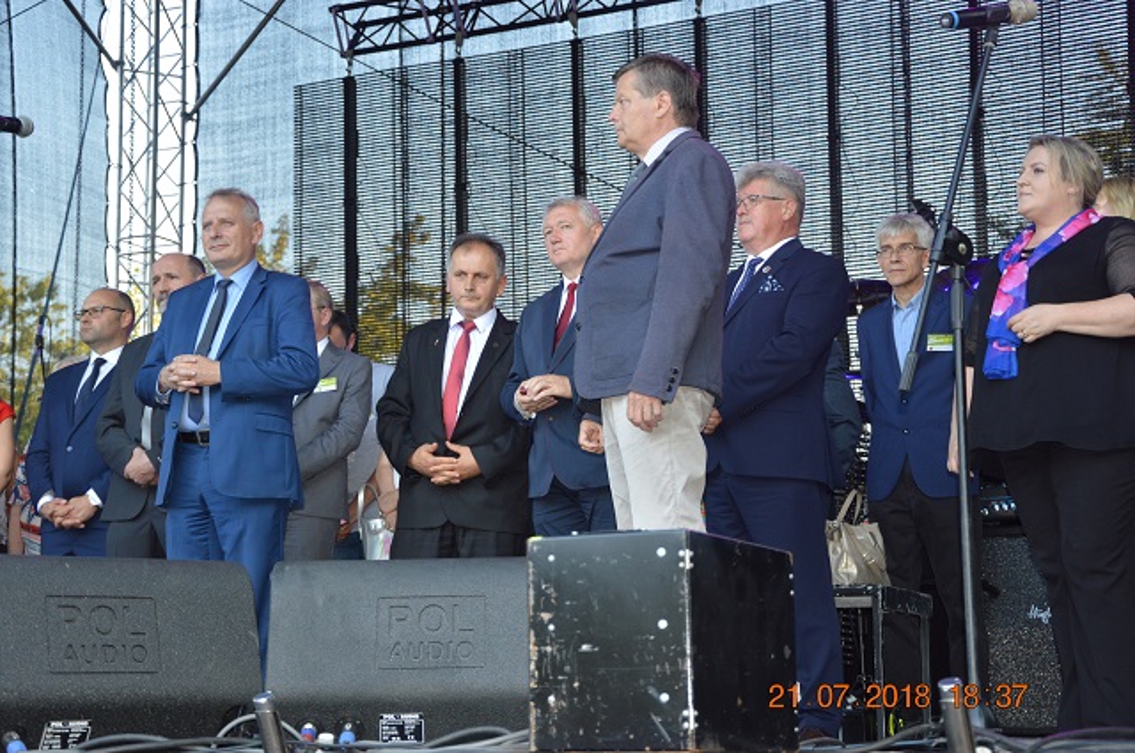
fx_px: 2125
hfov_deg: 29.9
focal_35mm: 68
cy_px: 376
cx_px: 568
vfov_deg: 20.1
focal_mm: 45
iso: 400
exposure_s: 1/100
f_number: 4.8
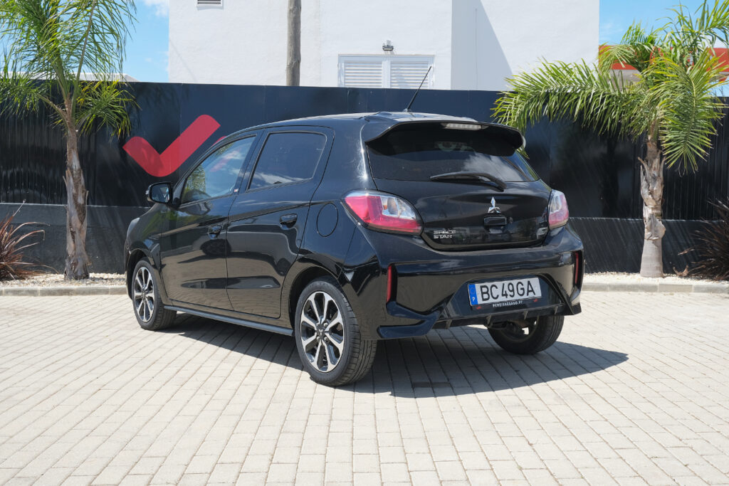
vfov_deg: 32.6
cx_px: 364
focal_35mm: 41
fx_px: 830
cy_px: 243
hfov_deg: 47.4
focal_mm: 27.1
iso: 160
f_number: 9
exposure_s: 1/180
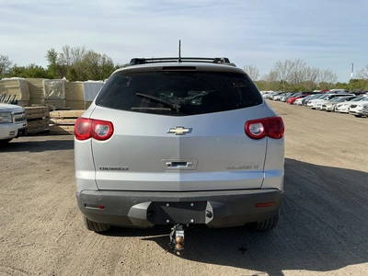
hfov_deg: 63.4
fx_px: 298
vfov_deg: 49.7
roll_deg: +1.2
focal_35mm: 28
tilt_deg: -5.5
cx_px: 184
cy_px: 138
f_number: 1.8
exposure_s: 1/1786
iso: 25
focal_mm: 3
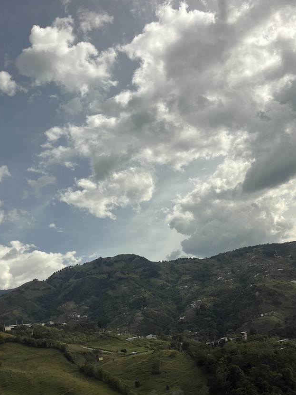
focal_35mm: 32
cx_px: 156
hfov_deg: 44.1
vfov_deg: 56.3
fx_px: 365
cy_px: 241
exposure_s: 1/183
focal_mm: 5.1
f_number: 1.6
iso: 40
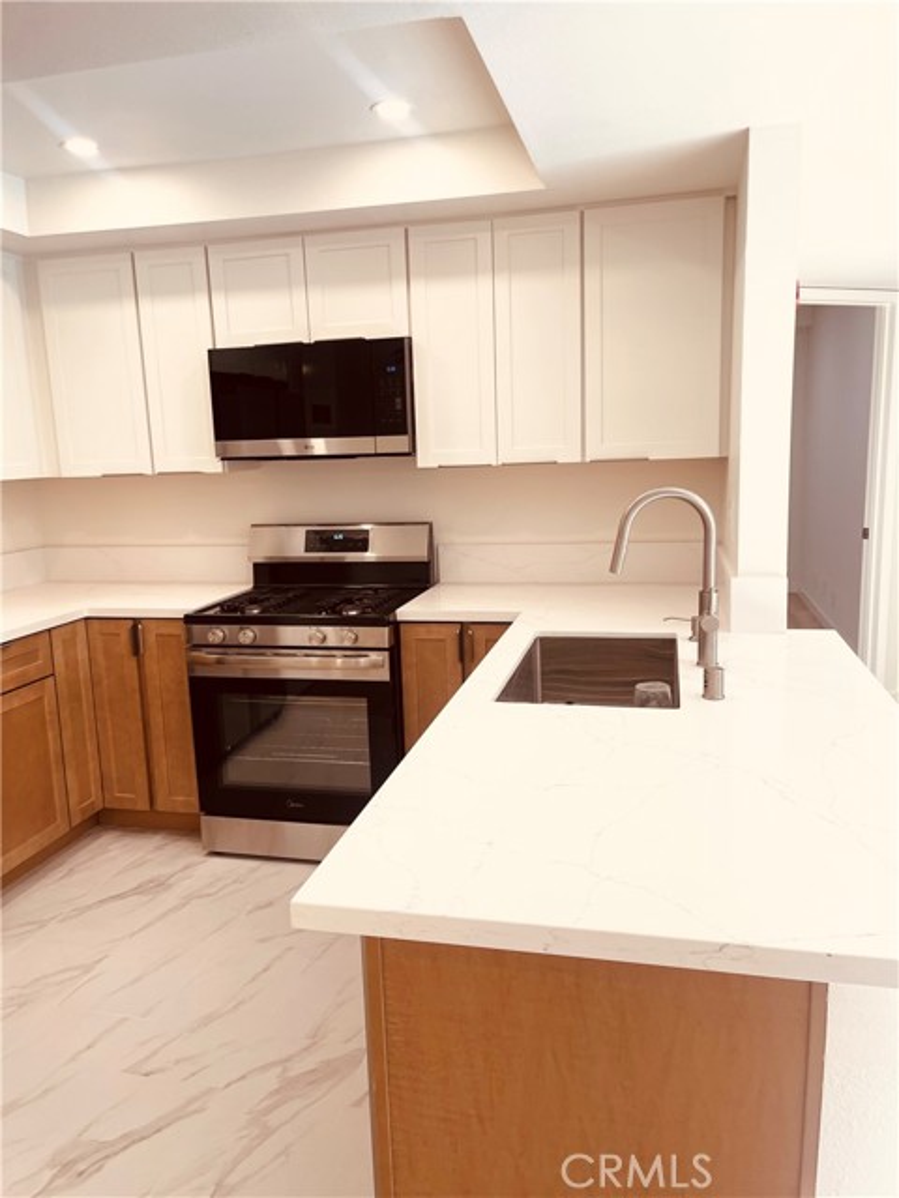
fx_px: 866
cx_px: 450
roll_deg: +3.3
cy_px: 599
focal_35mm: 25
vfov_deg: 69.4
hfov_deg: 54.9
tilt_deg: -9.7
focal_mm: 5.1
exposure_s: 1/120
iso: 32
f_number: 1.6
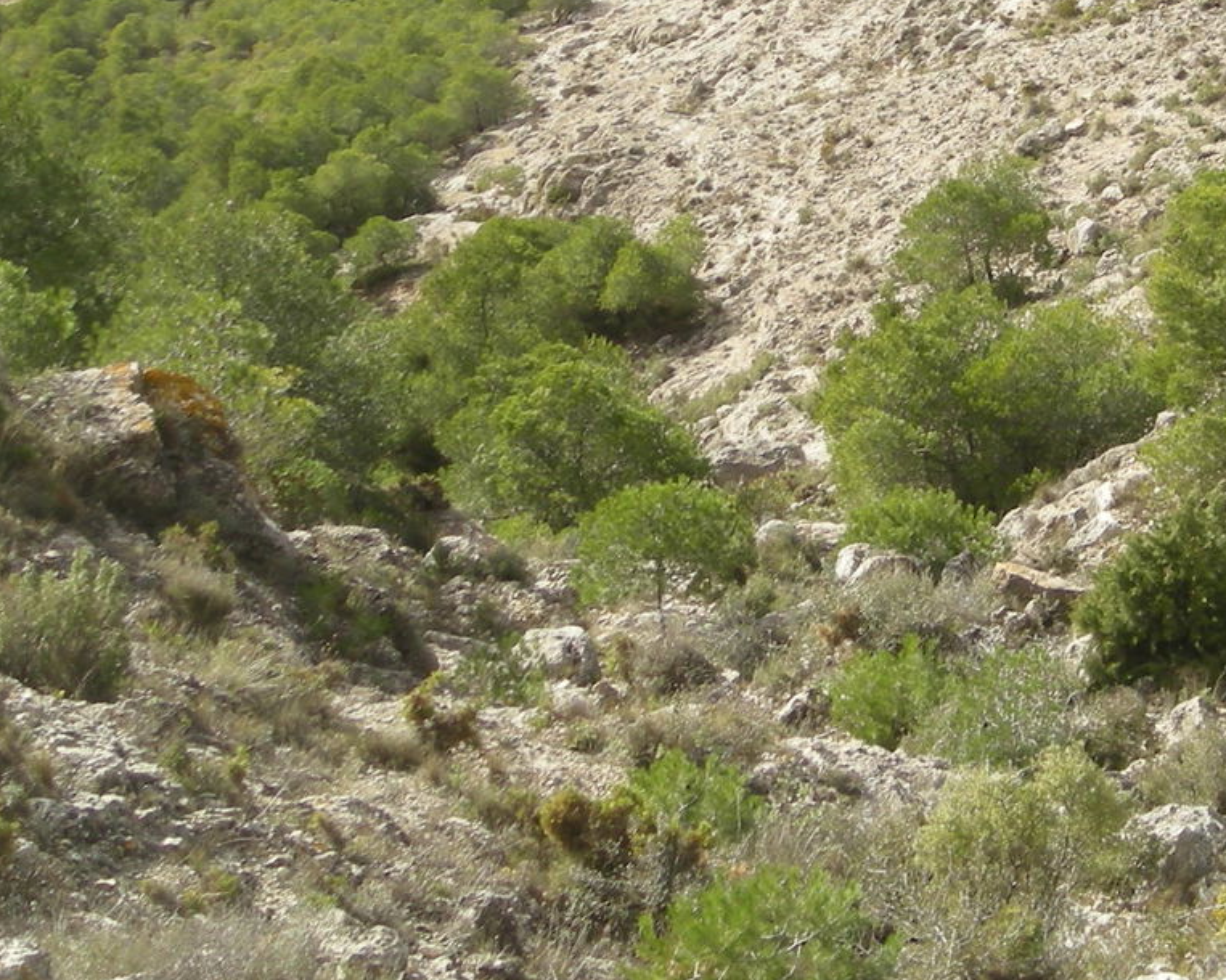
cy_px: -6
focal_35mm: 86
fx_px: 3120
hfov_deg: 22.1
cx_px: 871
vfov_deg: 17.4
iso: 50
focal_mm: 5.7
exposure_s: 1/388
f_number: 2.8
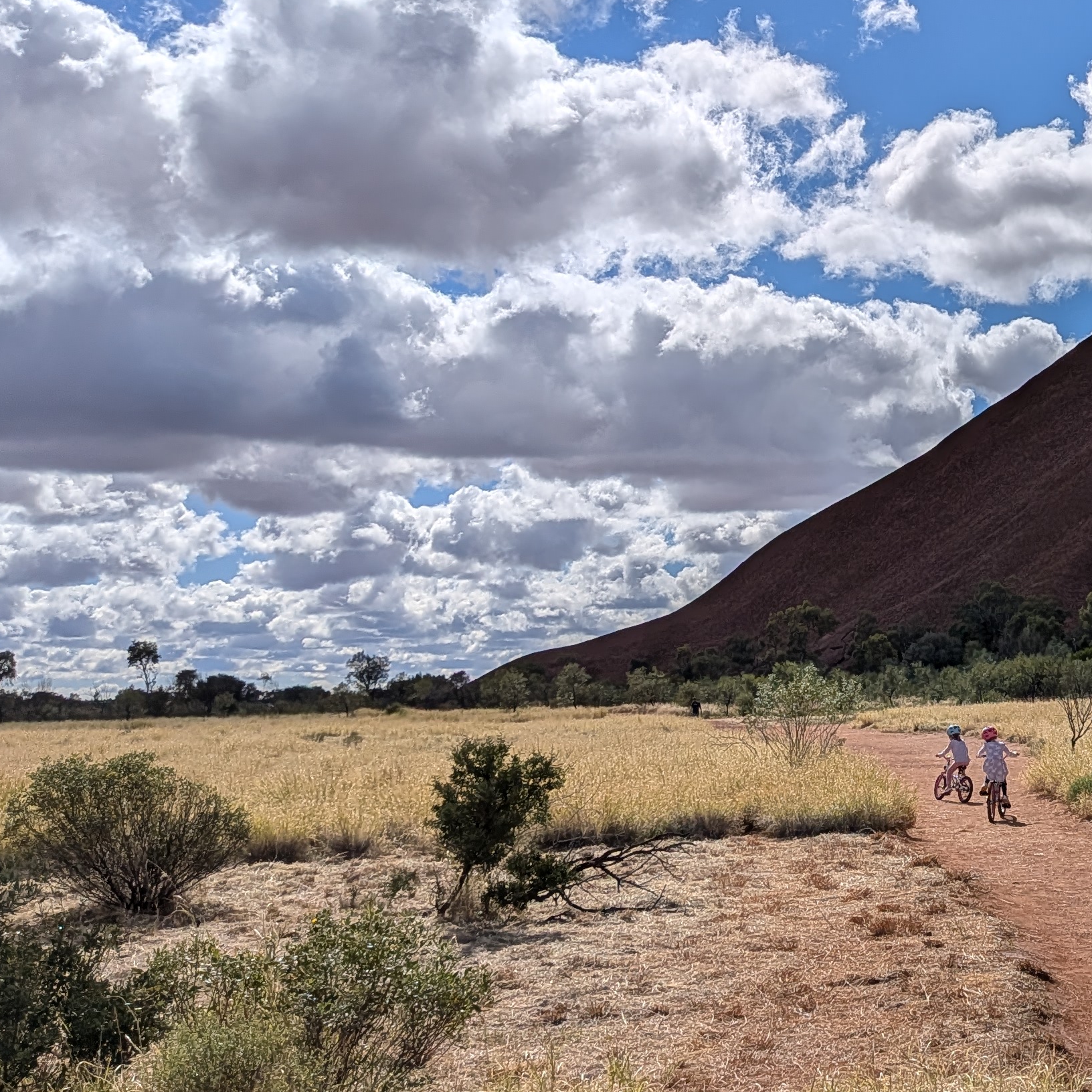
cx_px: 1279
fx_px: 1856
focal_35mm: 52
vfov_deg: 32.6
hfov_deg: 28.8
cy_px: 398
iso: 28
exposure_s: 1/7042
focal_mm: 4.53
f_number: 1.7
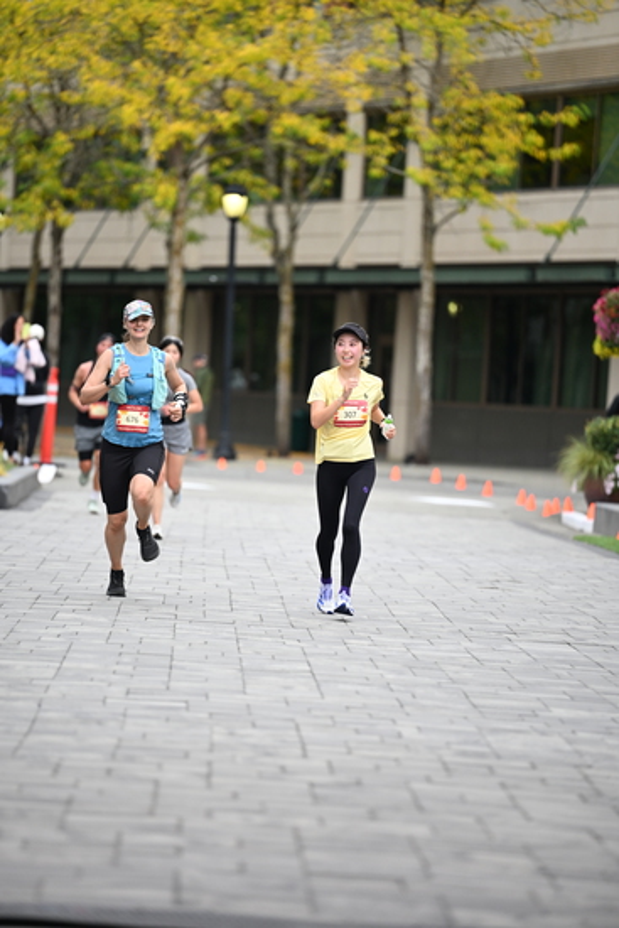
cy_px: 464
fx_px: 4510
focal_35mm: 175
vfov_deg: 11.7
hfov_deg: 7.9
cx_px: 310
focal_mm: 175
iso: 640
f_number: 2.8
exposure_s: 1/2000
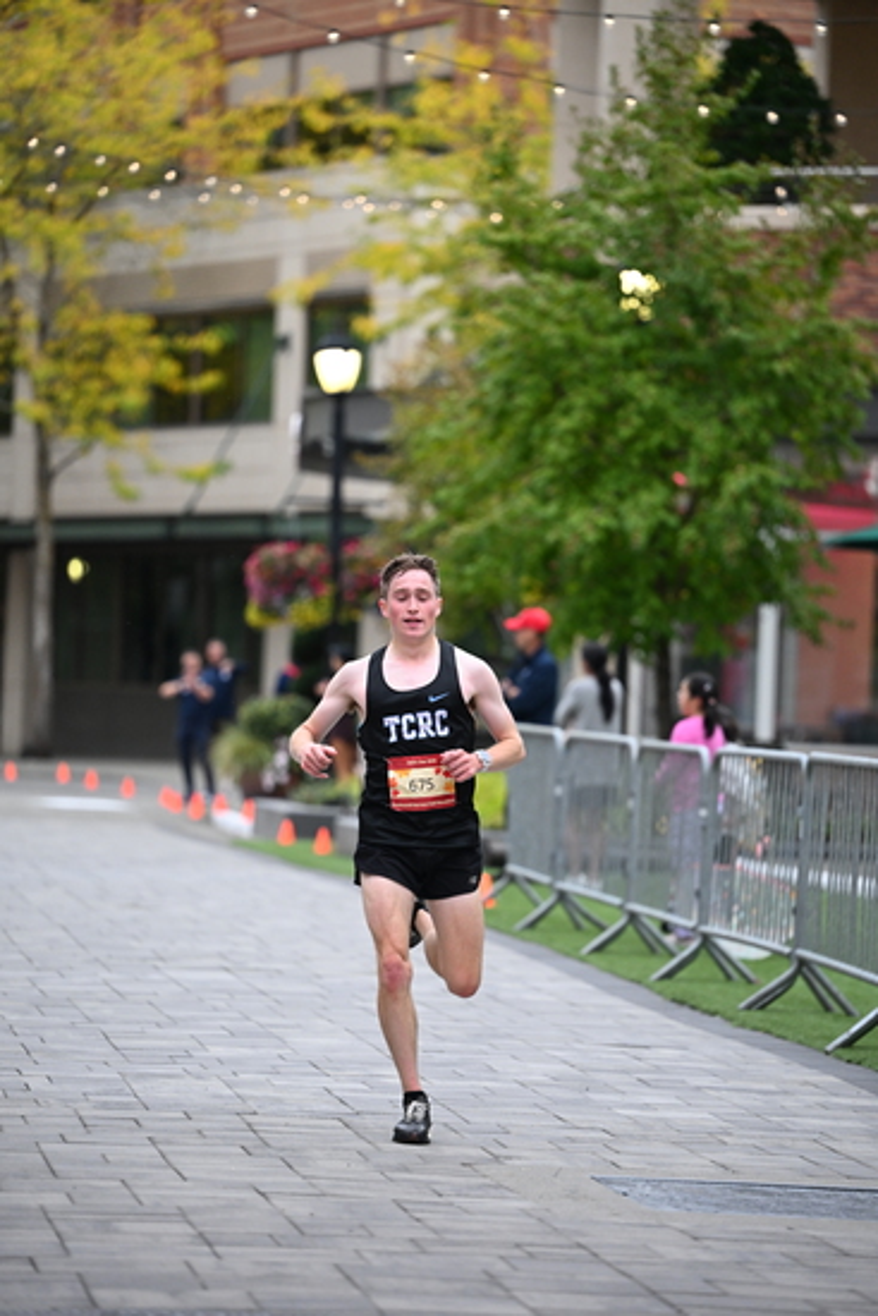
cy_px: 658
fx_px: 5666
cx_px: 439
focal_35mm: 155
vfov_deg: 13.2
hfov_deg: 8.9
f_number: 2.8
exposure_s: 1/1000
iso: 1600
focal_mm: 155
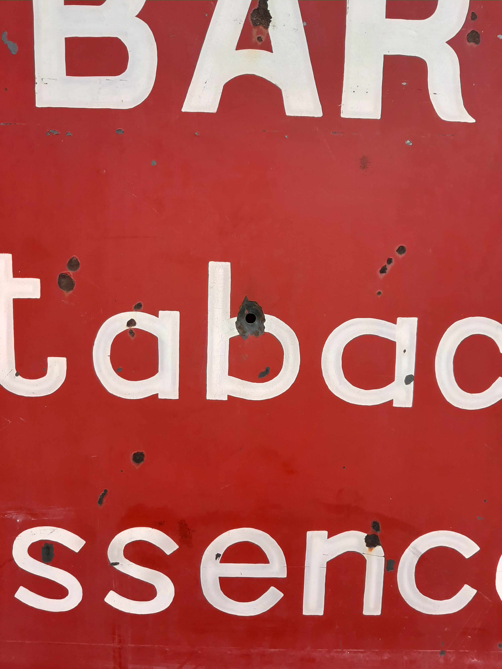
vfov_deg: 67.3
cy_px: 334
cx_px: 251
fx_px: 503
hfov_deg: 53.1
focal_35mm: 26
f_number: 1.7
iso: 40
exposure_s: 1/653
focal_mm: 3.93
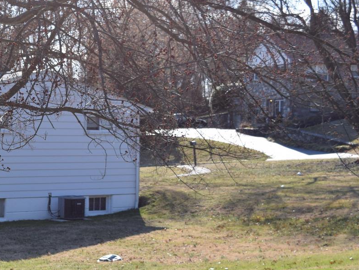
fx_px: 1050
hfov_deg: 18.6
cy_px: 197
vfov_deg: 14.6
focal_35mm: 101
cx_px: -49
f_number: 5.6
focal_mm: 27
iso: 400
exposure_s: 1/1600
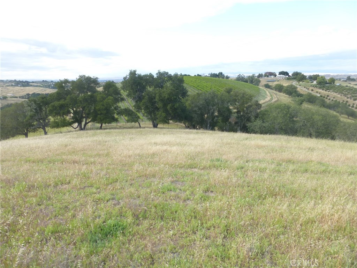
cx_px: 178
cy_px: 134
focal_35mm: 24
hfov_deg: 71.6
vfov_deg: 56.8
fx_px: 248
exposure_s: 1/200
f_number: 4
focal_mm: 4.3
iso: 100
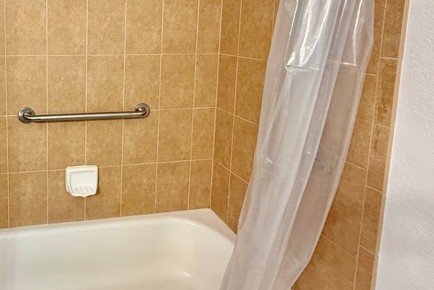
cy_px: 60
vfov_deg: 48.6
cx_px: 75
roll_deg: -0.3
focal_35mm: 25
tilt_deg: -6.2
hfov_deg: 63.9
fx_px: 302
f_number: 2.2
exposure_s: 1/60
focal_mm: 2.22
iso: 320
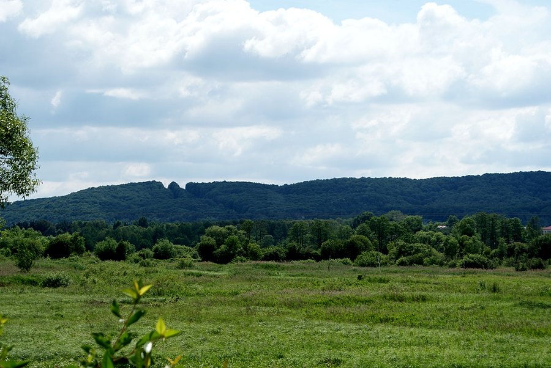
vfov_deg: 15.2
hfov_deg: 22.6
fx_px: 1379
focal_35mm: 90
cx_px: 276
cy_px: 184
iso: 100
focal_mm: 60
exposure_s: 1/200
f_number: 10
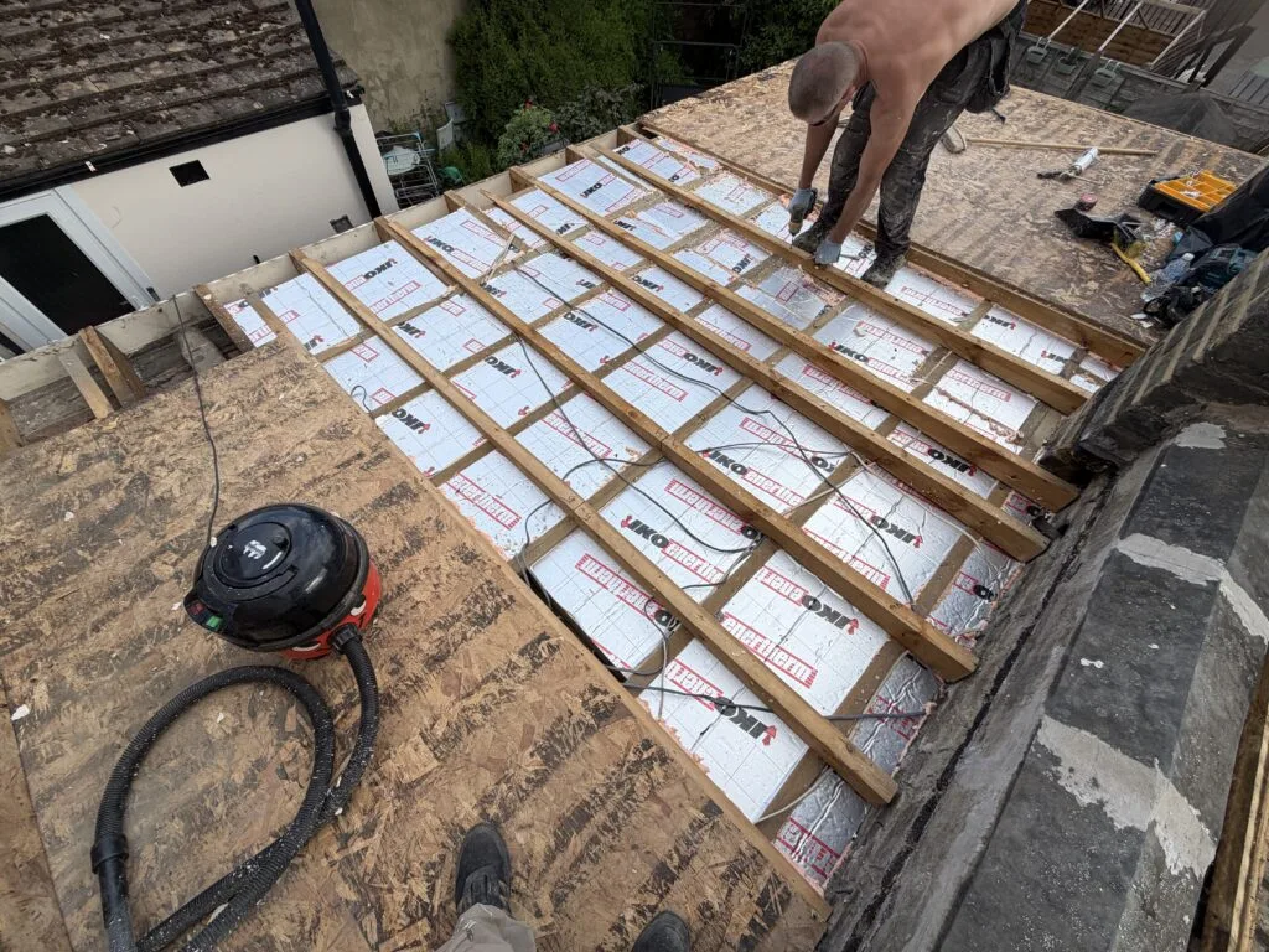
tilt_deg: -56.8
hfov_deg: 102.1
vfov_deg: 85.7
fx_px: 513
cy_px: 476
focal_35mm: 14
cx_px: 634
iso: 40
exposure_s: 1/770
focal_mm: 2.22
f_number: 2.2
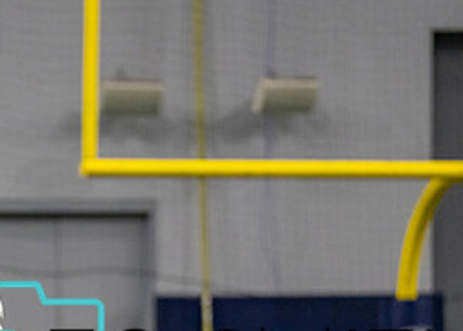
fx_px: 8534
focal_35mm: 649
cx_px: -62
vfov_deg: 2.2
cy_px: 400
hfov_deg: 3.1
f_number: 2.8
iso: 2500
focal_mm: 200
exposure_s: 1/1250
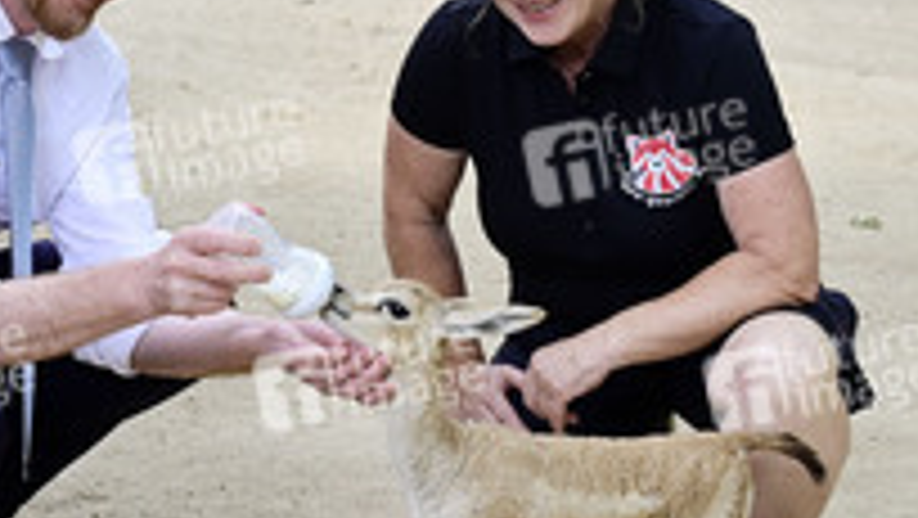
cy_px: 266
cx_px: 250
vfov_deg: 12.8
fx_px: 2314
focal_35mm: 95
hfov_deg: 22.3
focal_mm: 41
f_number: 4
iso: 400
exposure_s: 1/250
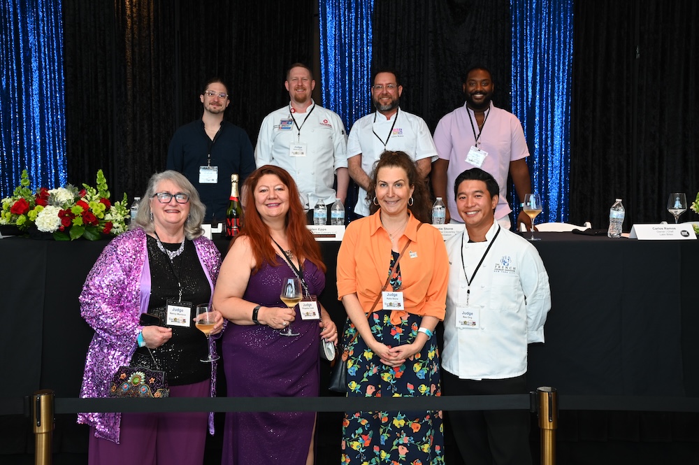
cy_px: 232
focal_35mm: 38
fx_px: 737
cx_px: 350
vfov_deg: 35.0
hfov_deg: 50.7
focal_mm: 38
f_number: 6.3
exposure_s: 1/100
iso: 1000
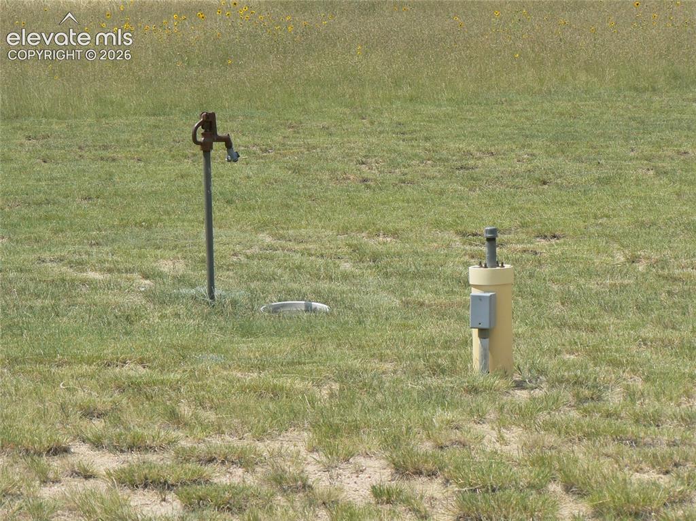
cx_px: 348
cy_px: 260
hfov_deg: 11.1
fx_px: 3577
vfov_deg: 8.3
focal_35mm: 178
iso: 80
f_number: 7.1
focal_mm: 29.7
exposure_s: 1/400
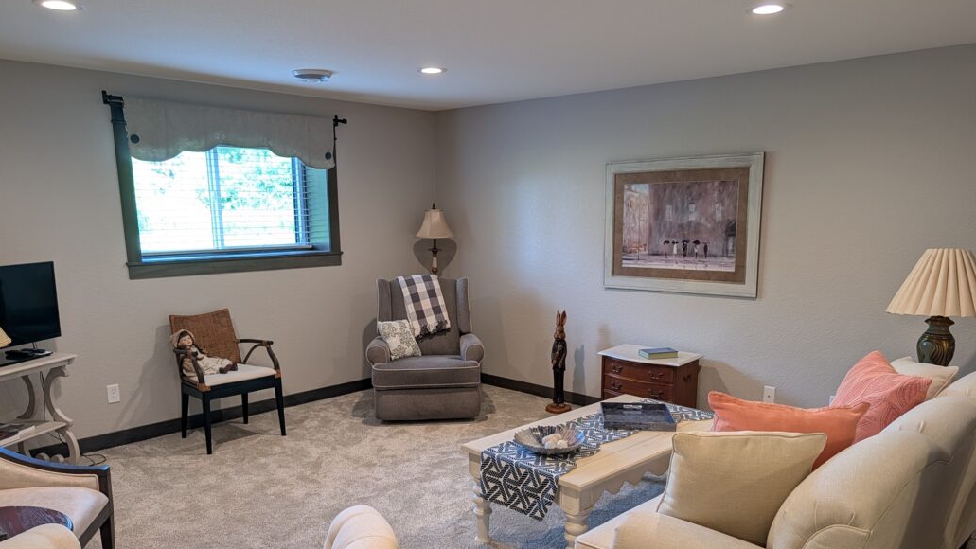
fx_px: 699
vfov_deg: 42.4
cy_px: 359
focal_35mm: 27
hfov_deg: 69.8
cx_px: 502
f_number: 1.68
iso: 28
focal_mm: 6.9
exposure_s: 1/30
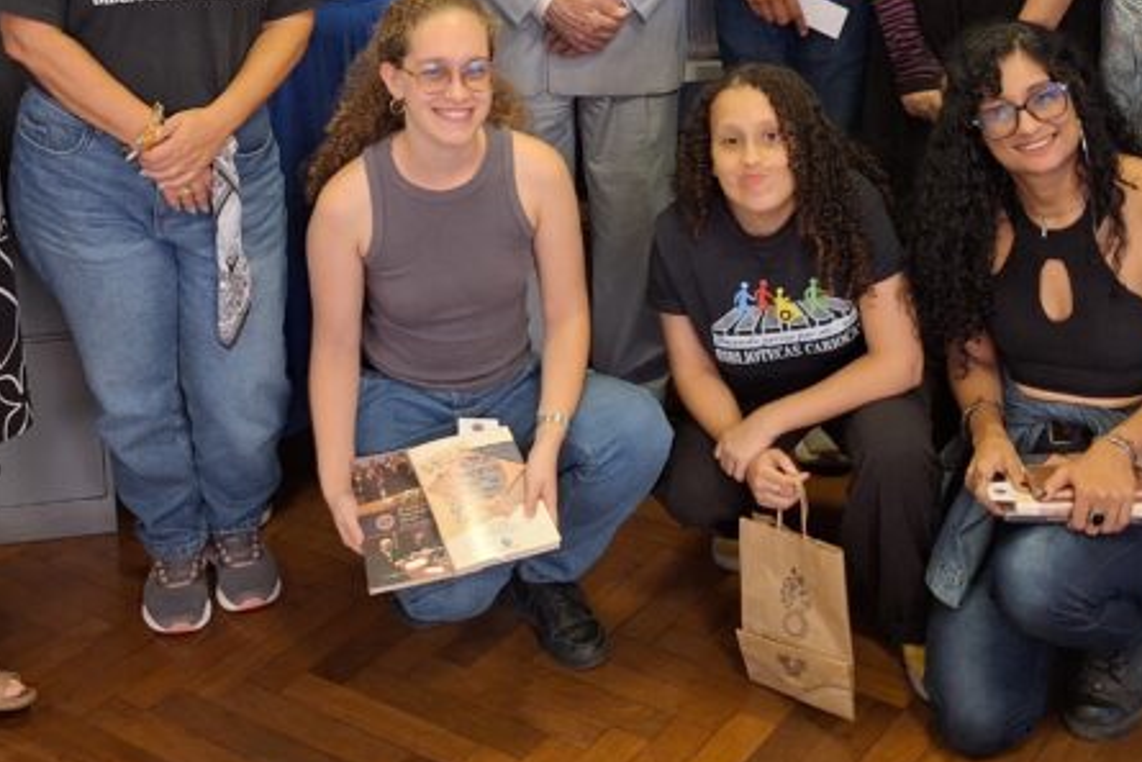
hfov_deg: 36.2
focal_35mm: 55
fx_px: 1745
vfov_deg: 23.4
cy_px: -31
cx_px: 595
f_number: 1.8
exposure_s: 1/40
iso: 200
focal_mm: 5.54
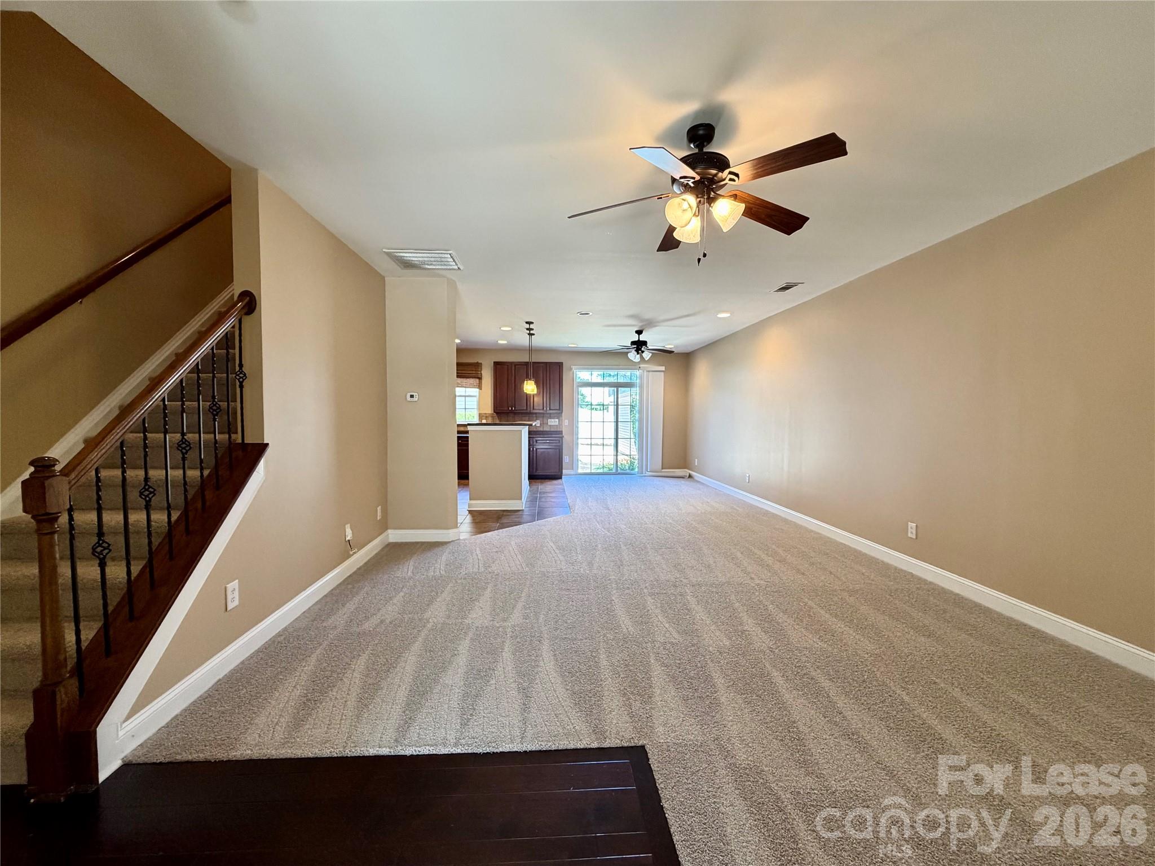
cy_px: 433
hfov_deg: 102.1
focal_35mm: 14
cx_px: 578
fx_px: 467
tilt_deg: -2.3
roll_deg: +0.3
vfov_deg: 85.7
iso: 250
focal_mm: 2.22
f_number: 2.2
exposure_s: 1/60
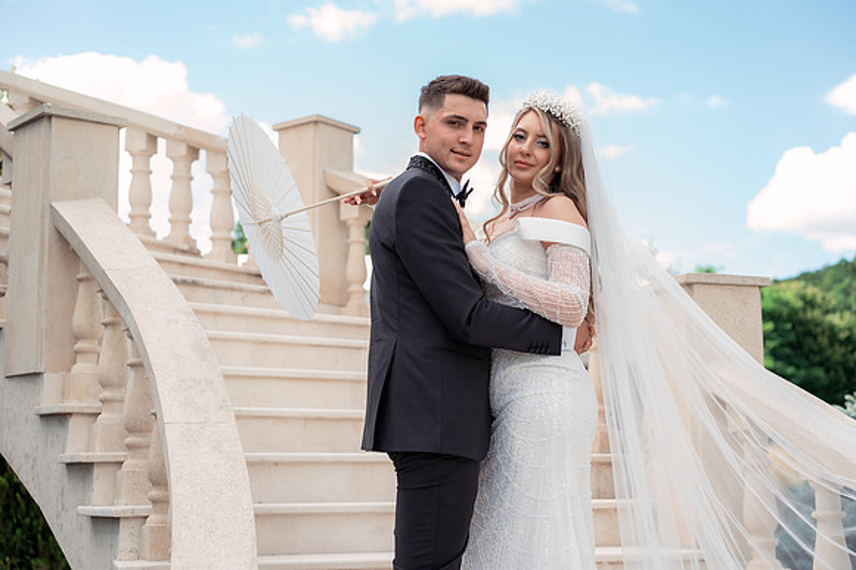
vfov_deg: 27.0
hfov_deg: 39.6
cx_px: 428
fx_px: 1188
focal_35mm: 50
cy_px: 285
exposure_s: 1/500
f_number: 2.8
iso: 160
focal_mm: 50
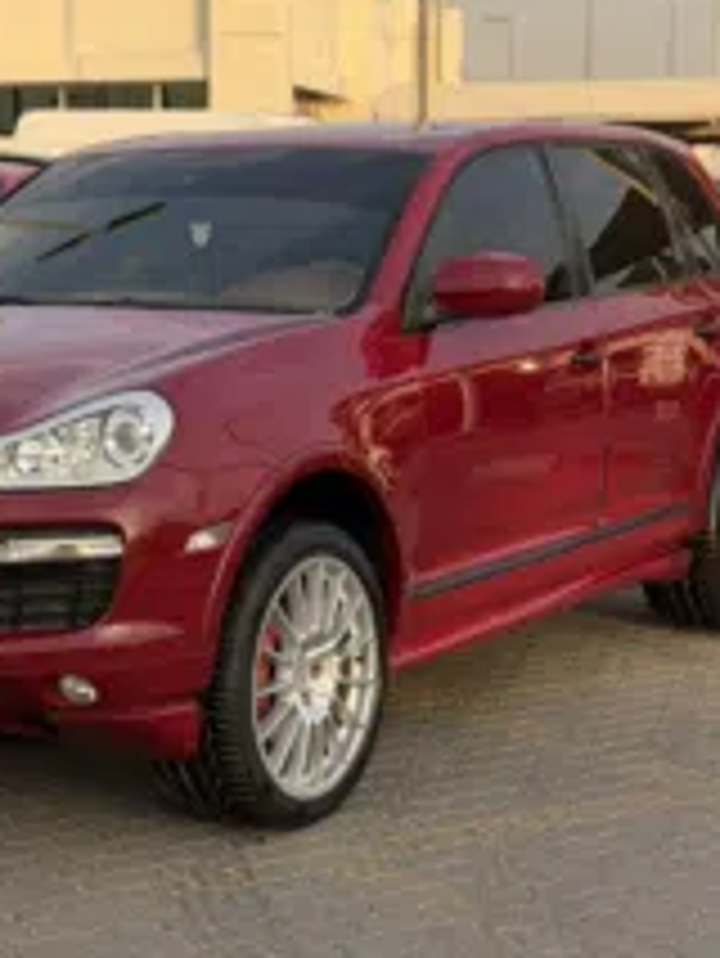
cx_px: 176
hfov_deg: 16.3
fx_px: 2493
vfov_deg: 21.8
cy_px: 436
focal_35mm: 90
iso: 64
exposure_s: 1/928
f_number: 1.78
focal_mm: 6.76
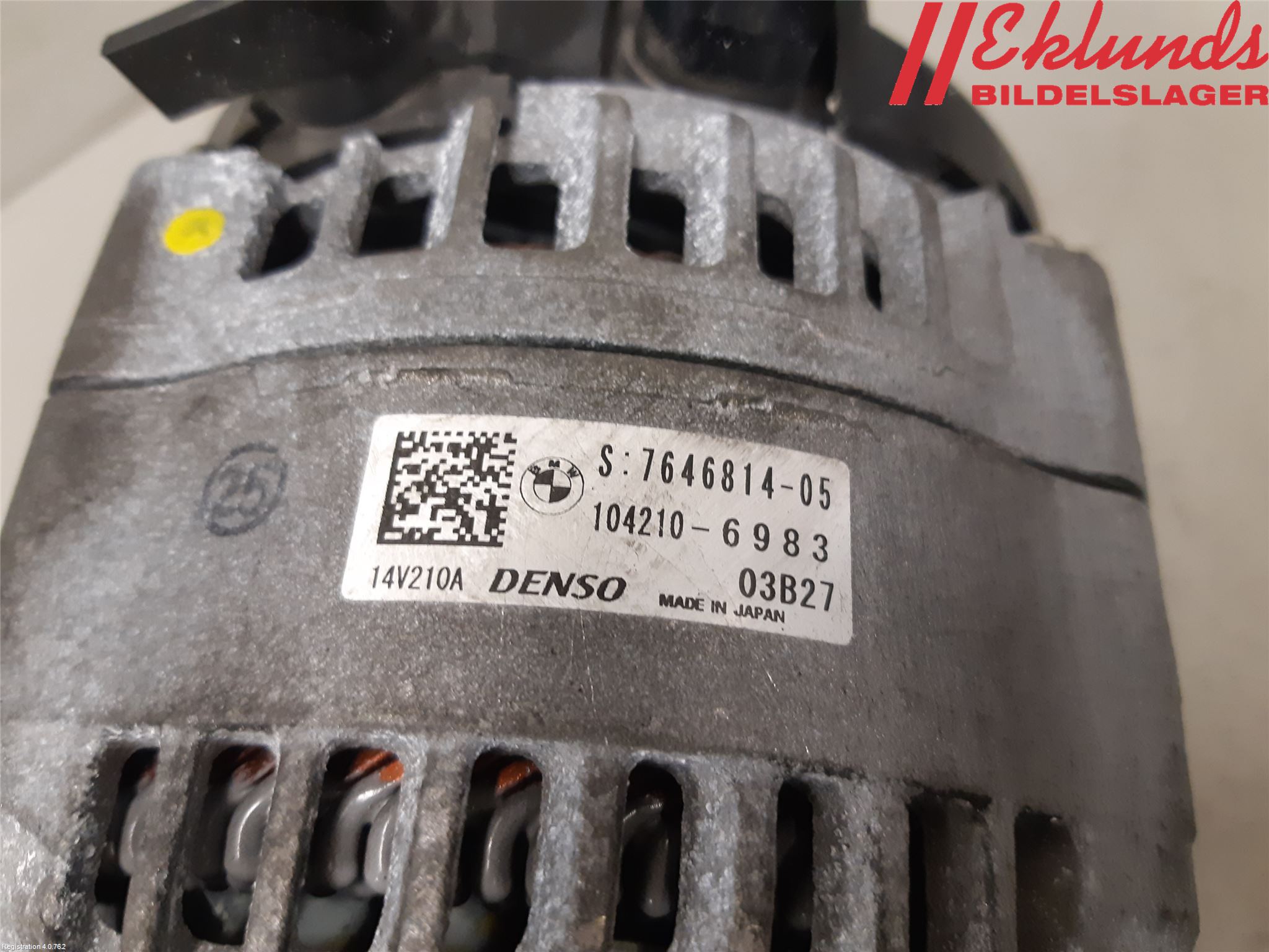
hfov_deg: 67.3
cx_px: 634
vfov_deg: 53.1
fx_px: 953
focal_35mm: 26
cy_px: 476
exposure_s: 1/50
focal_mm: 3.93
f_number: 1.7
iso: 200
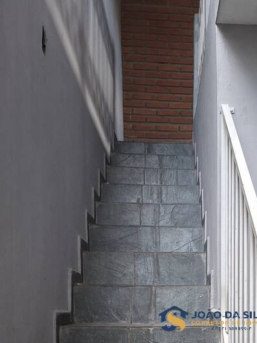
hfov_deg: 29.9
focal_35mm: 47
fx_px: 466
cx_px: 216
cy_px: 318
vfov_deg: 37.4
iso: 200
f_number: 1.8
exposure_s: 1/120
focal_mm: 5.54
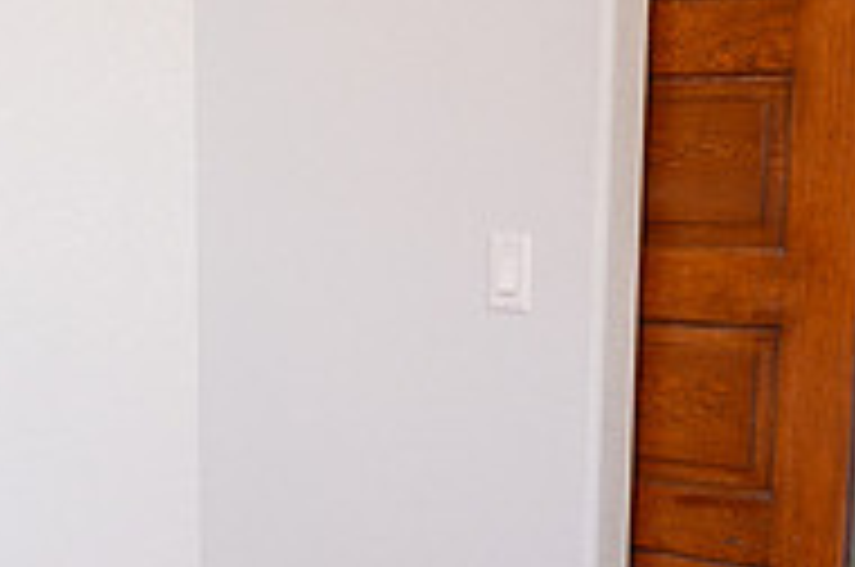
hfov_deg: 25.6
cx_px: 189
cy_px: 504
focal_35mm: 78
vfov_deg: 17.2
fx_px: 1849
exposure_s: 1/20
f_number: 5
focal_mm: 25.5
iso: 500
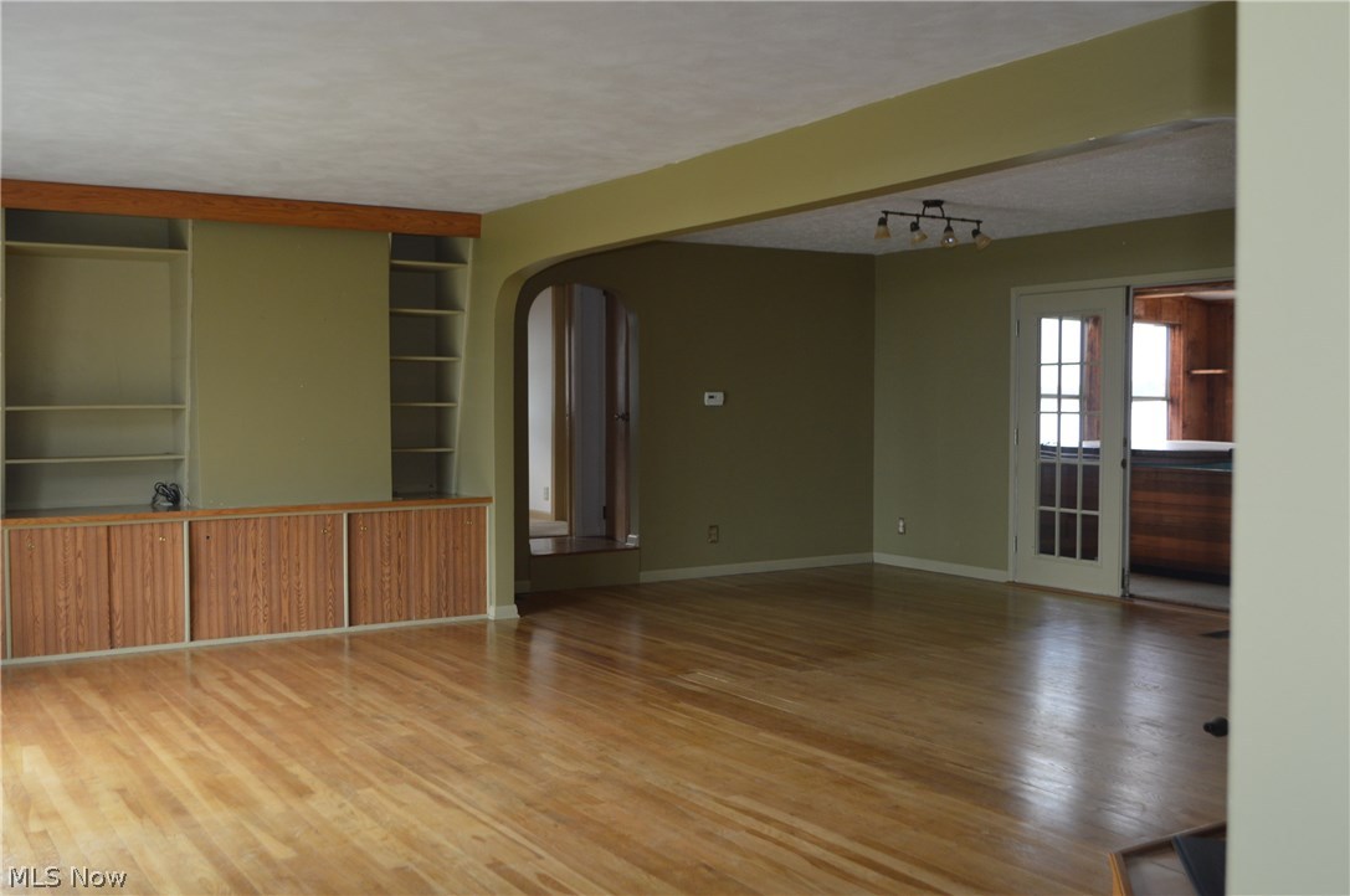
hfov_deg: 53.2
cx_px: 675
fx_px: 1348
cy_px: 448
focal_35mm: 36
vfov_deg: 36.8
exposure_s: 1/80
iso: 400
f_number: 4
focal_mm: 24
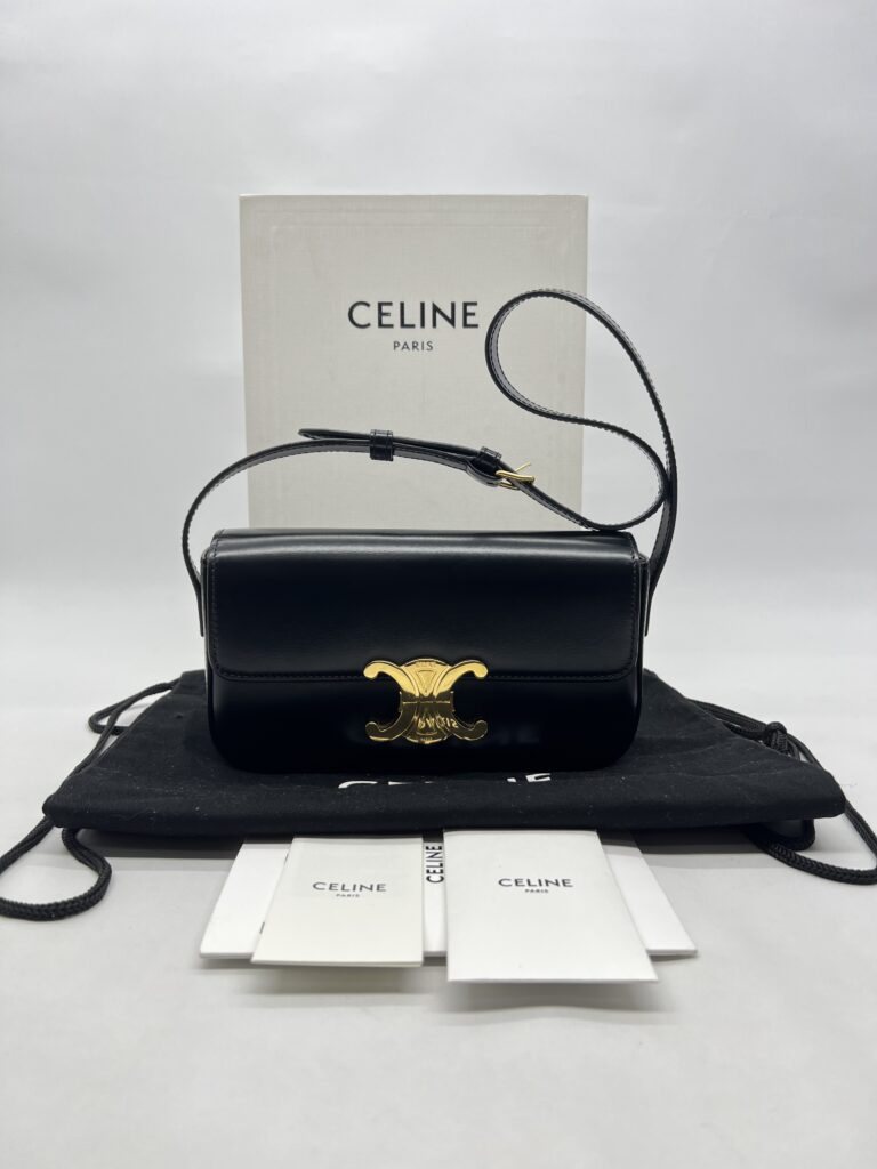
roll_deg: -0.2
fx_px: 878
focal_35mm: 26
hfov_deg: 53.1
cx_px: 438
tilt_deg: -7.0
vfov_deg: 67.3
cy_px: 584
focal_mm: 5.7
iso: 40
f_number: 1.5
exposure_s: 1/100
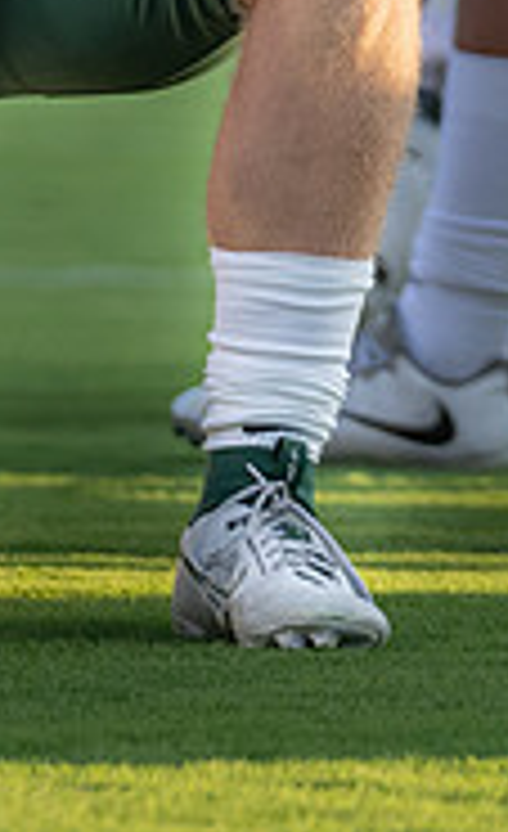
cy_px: -197
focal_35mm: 695
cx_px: 73
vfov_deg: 3.0
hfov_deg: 1.9
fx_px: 15653
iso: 500
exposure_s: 1/1250
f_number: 3.2
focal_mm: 146
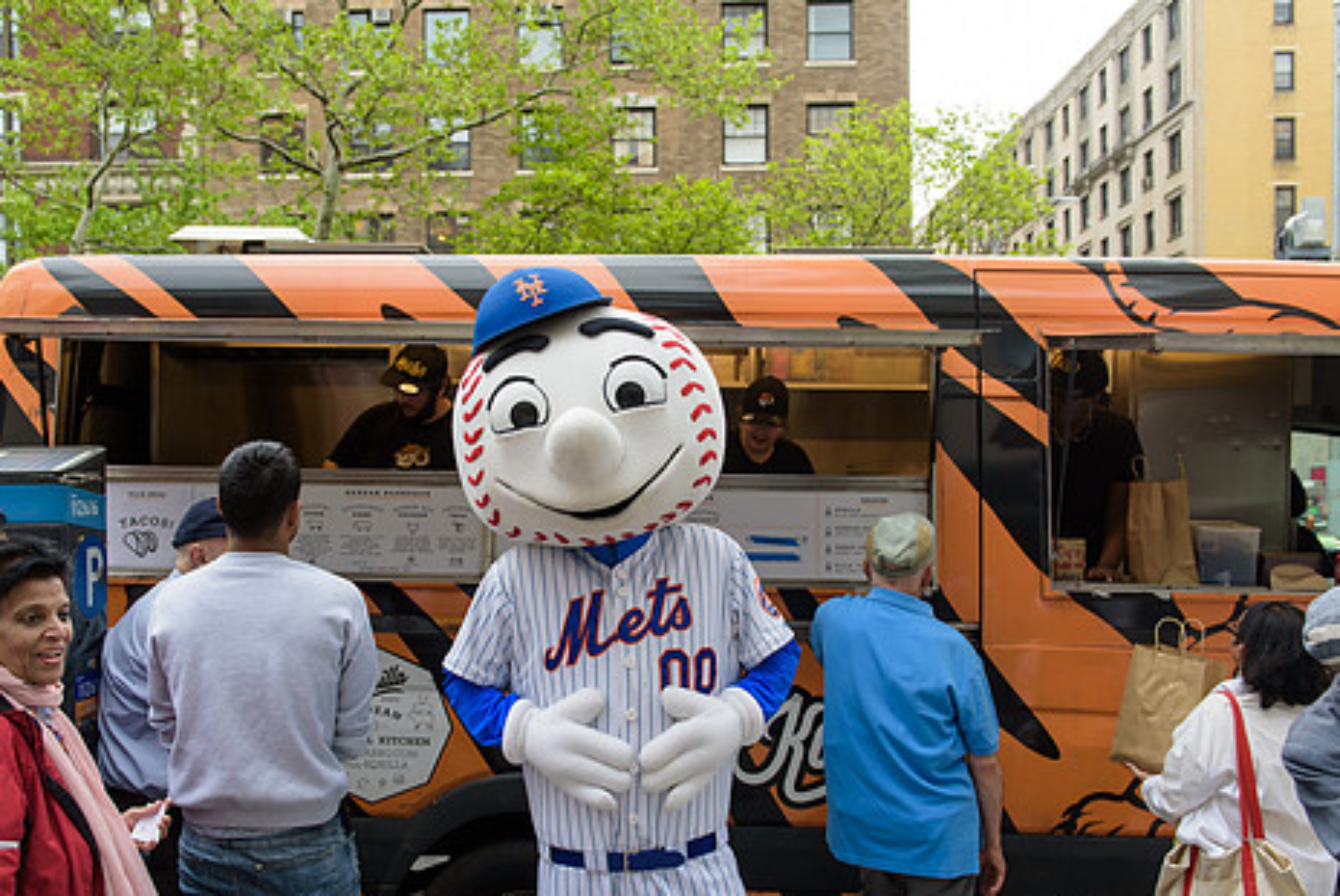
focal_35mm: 35
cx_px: 621
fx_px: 1304
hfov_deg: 54.4
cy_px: 501
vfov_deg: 37.9
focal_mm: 28
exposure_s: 1/250
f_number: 4
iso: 200
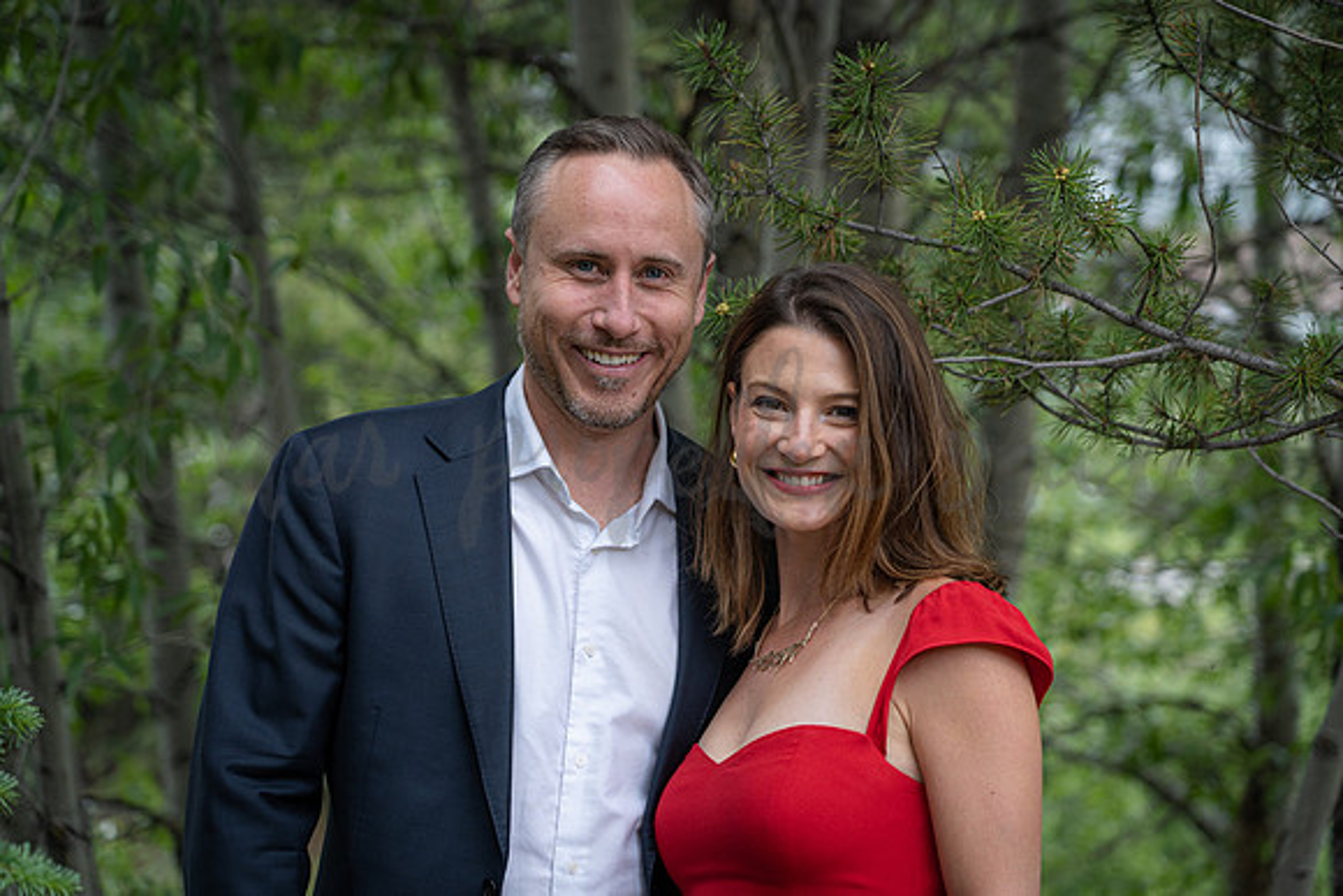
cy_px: 448
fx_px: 3918
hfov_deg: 19.5
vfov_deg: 13.0
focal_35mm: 105
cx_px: 671
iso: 500
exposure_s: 1/500
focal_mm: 105
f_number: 4
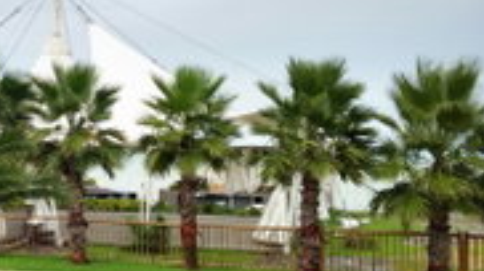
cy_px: 155
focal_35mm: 79
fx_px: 1013
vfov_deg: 15.2
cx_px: 53
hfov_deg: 26.0
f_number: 2.4
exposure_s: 1/2088
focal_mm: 4.12
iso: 50
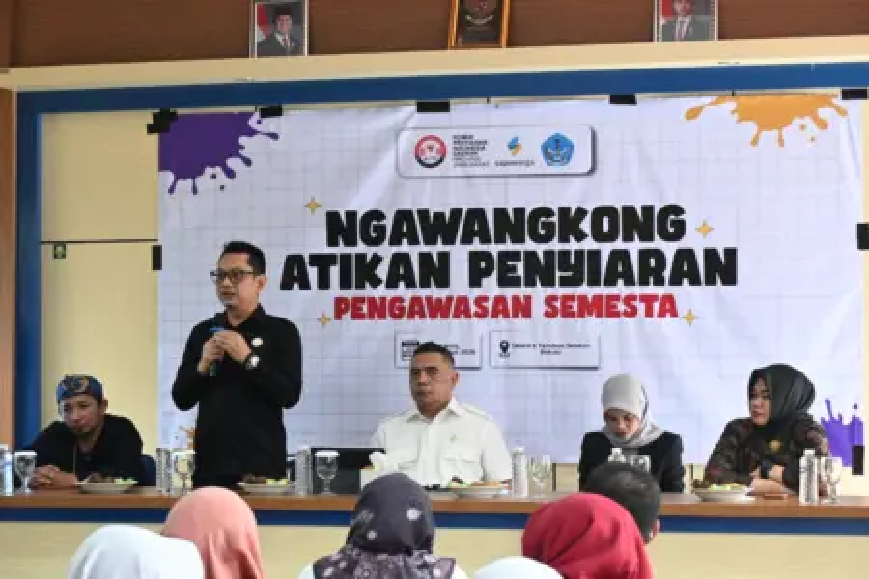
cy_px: 290
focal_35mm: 93
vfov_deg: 14.7
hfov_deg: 21.9
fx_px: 2245
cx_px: 434
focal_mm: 62
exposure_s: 1/60
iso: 5000
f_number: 7.1
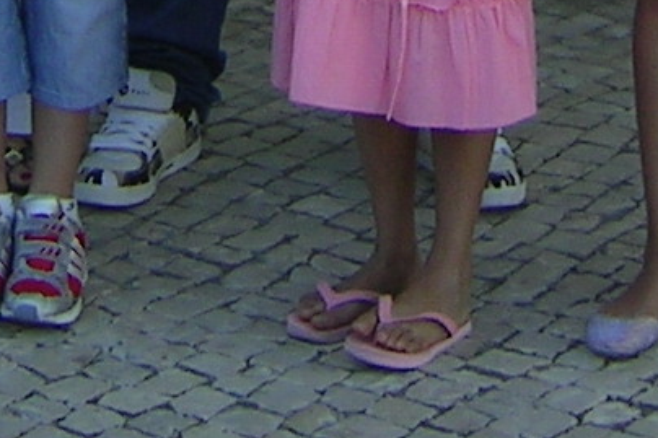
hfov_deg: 10.8
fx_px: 3471
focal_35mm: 190
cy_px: -676
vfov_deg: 6.8
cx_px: 261
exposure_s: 1/266
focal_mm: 5.6
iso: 50
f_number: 2.8
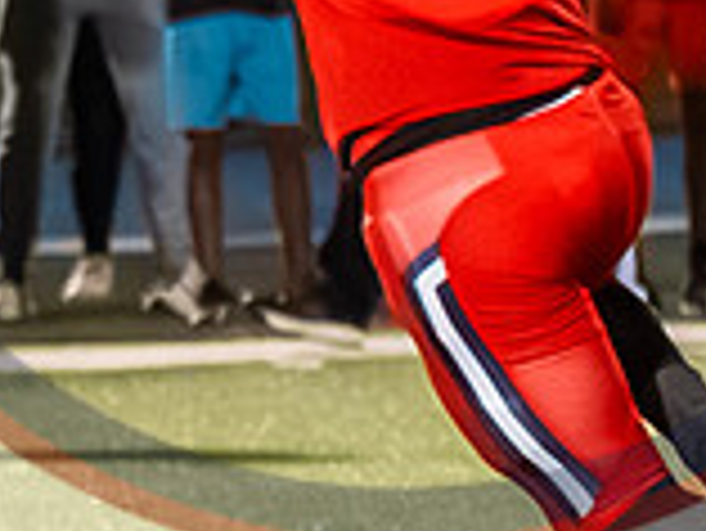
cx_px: 2574
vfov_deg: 1.4
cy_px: 528
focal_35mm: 1098
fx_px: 22411
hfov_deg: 1.8
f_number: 2.8
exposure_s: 1/1250
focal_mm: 87
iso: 5600
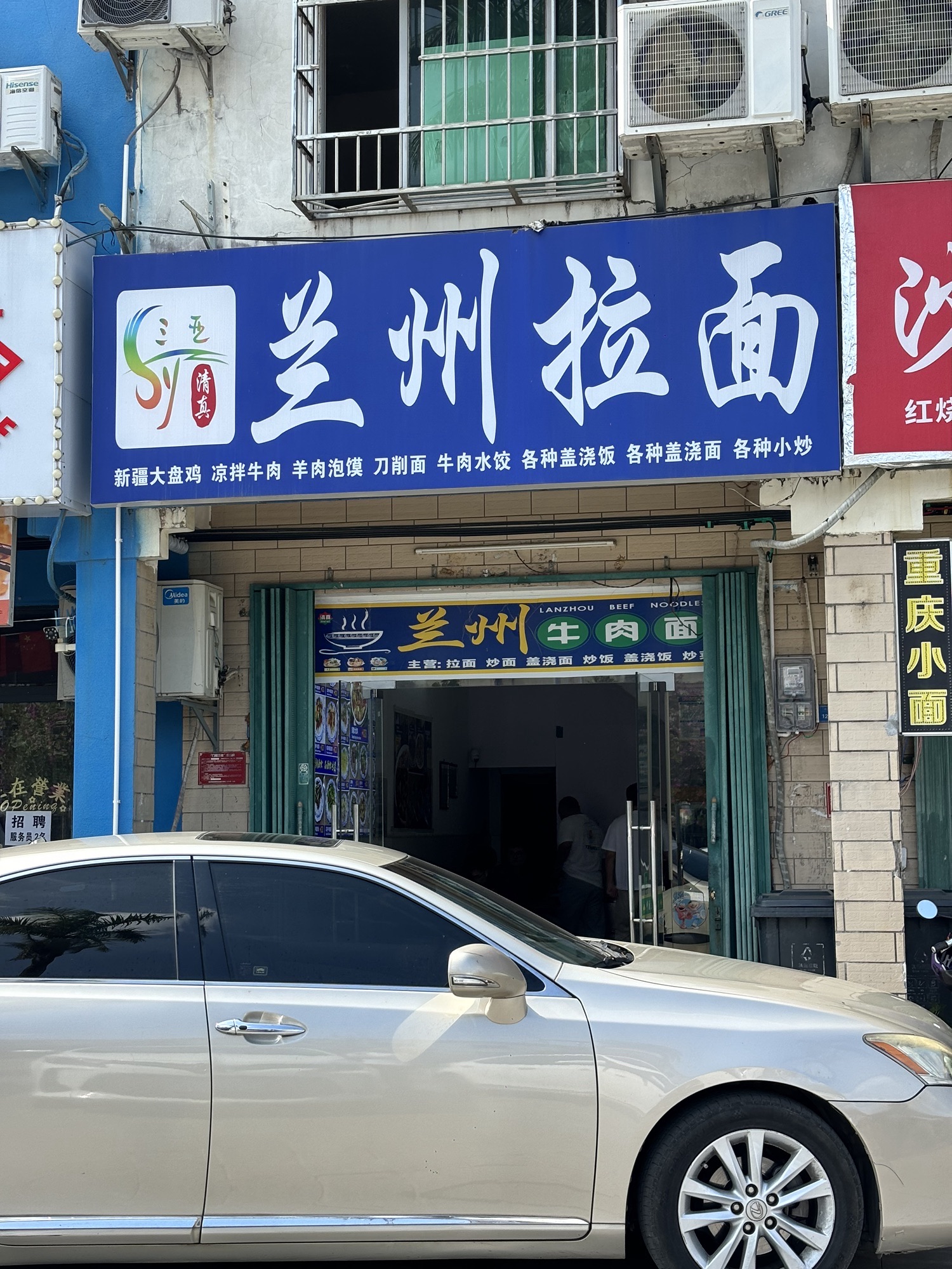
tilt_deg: +6.0
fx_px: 1907
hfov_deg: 28.0
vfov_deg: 36.8
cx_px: 476
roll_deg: +0.1
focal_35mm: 52
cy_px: 634
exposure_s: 1/894
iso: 32
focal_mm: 5.96
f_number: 1.6
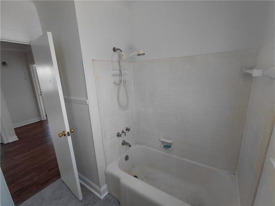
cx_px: 138
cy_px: 103
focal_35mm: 16
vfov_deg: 78.1
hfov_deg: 94.5
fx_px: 127
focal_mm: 1.64
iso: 80
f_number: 2.2
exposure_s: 1/120
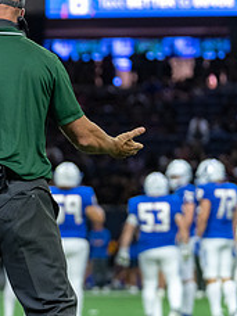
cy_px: 99
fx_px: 2237
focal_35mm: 245
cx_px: -44
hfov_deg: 6.0
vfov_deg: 8.1
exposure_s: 1/640
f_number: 2.8
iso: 2500
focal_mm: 100
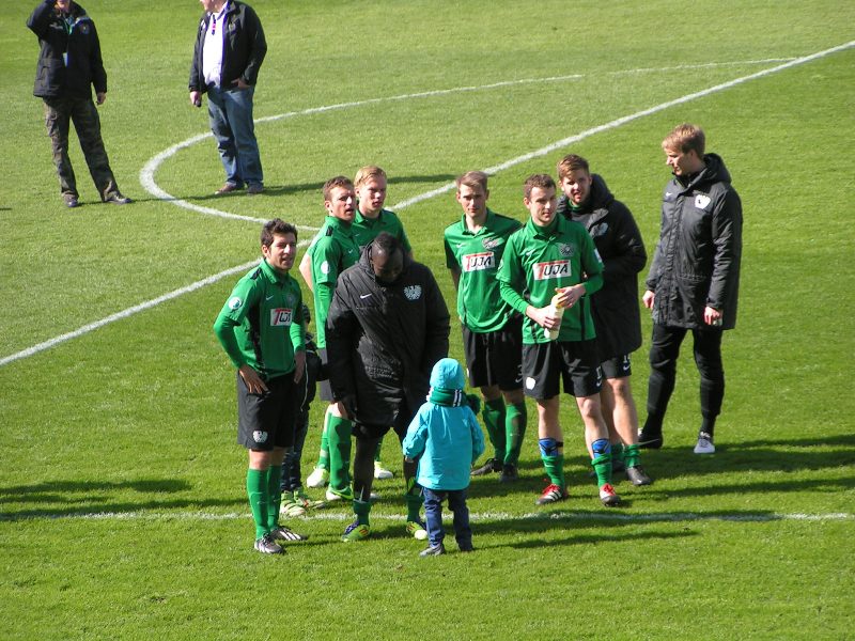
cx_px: 428
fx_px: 5335
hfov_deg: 9.2
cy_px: 320
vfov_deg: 6.9
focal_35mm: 216
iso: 50
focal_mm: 33
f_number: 3.5
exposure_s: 1/400
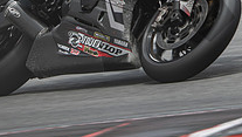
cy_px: -71
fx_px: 5653
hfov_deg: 2.5
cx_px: 122
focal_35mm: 880
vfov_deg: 1.4
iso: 125
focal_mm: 200
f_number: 4
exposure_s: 1/400
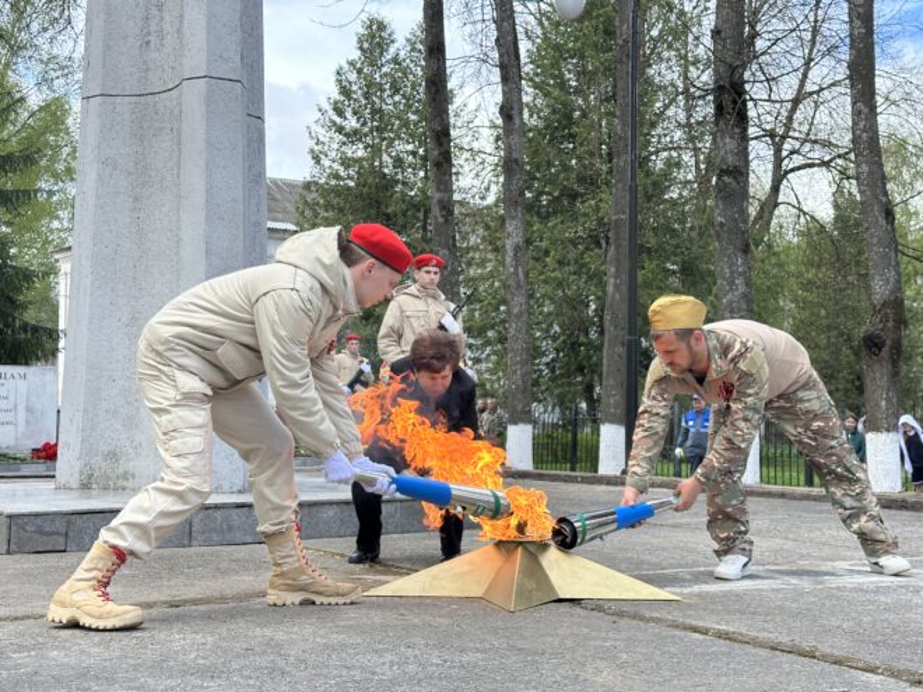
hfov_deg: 39.7
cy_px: 346
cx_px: 462
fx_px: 1280
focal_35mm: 48
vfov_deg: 30.3
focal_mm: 6.86
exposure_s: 1/864
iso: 64
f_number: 1.78
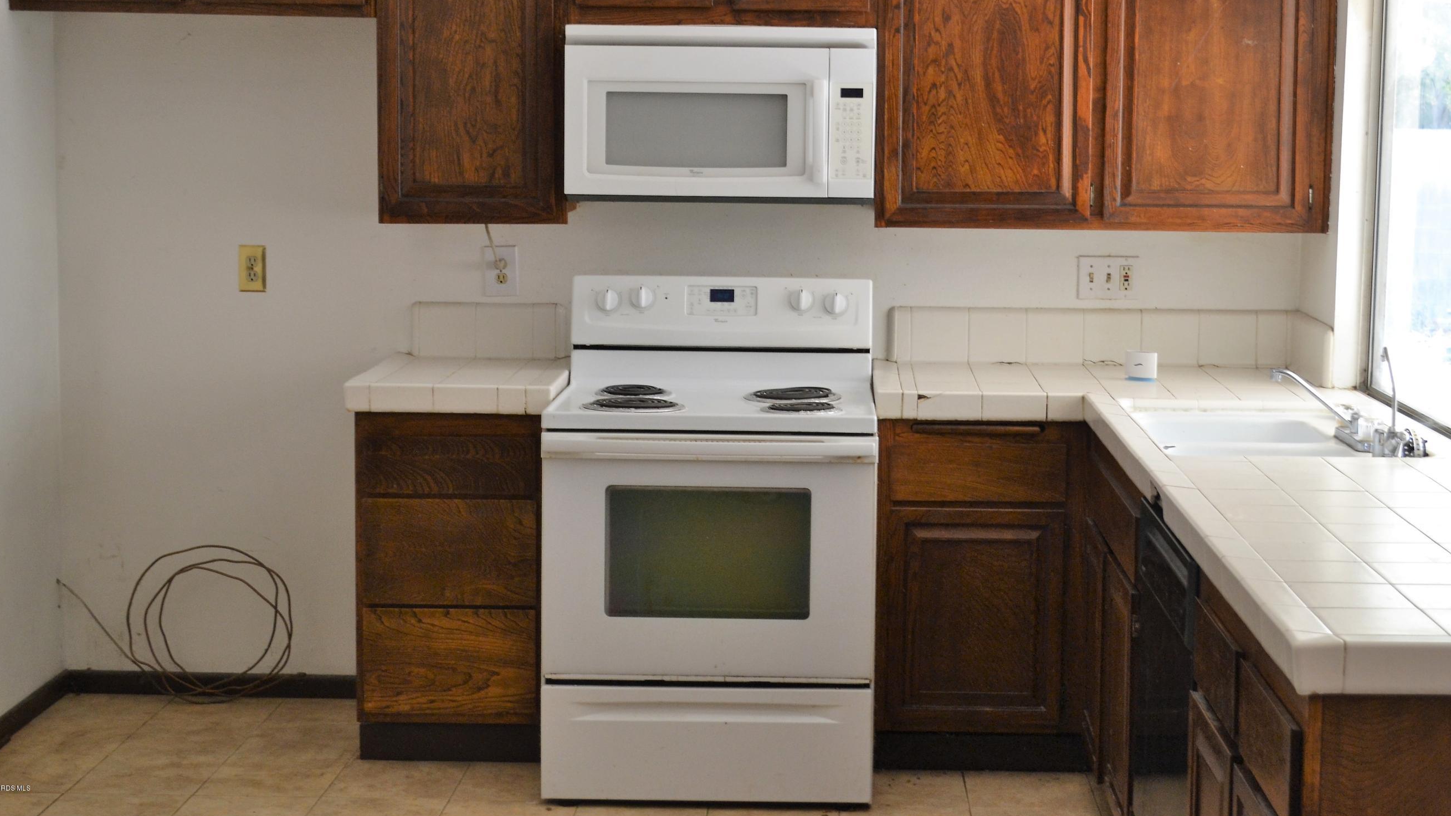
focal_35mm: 54
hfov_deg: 38.4
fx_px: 2078
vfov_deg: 22.1
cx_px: 819
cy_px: 269
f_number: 4.5
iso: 640
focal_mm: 30
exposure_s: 1/60
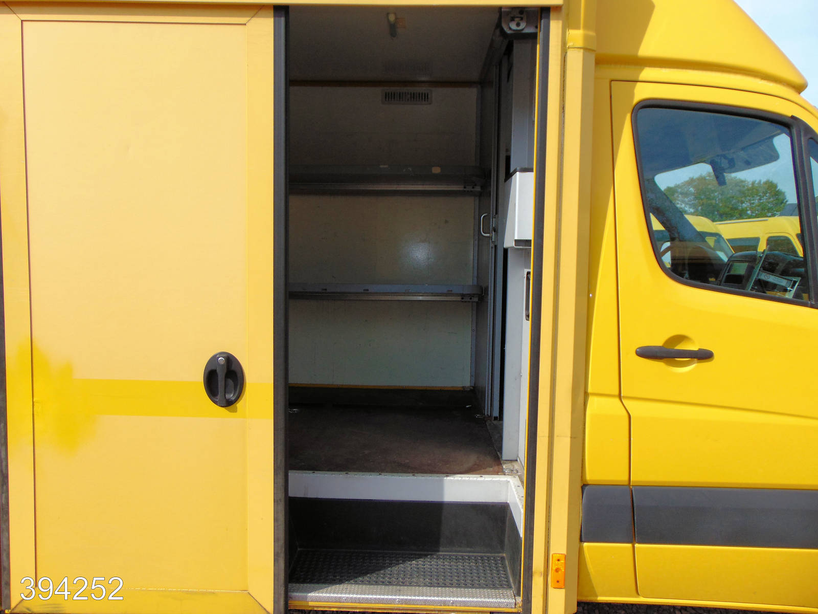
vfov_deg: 54.9
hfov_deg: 69.4
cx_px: 409
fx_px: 591
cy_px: 307
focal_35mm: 25
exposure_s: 1/800
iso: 80
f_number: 3
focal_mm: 4.5
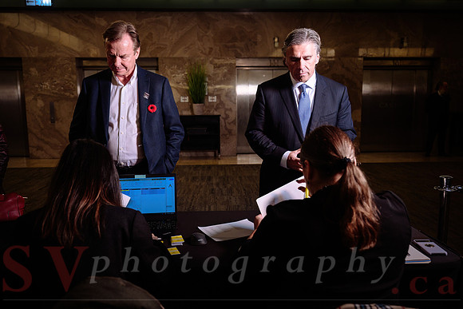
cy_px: 154
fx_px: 386
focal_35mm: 30
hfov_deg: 61.9
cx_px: 232
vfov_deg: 43.6
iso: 500
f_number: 3.5
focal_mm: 30
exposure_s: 1/50
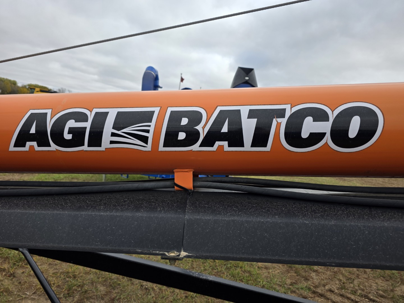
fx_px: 268
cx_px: 202
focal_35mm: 23
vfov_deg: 58.9
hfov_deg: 73.9
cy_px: 152
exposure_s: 1/2021
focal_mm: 6.3
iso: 80
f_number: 1.7
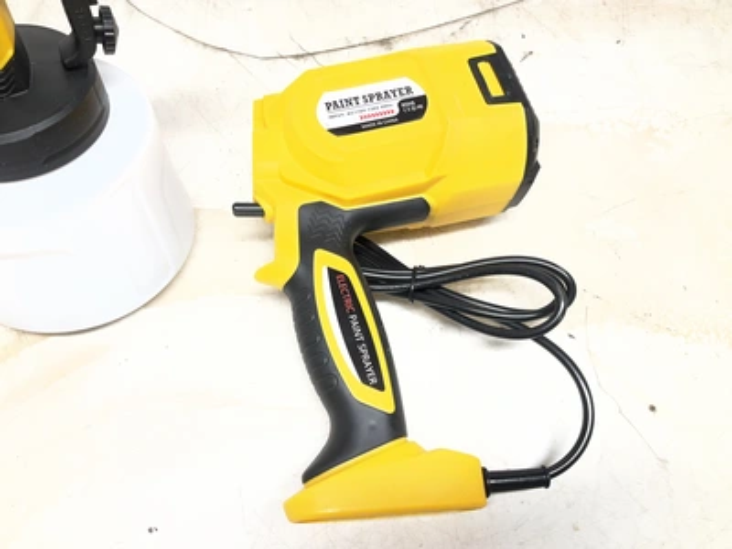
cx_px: 366
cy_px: 274
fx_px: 613
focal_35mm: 29
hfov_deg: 61.7
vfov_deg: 48.2
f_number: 1.8
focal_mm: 3
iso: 16
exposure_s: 1/120
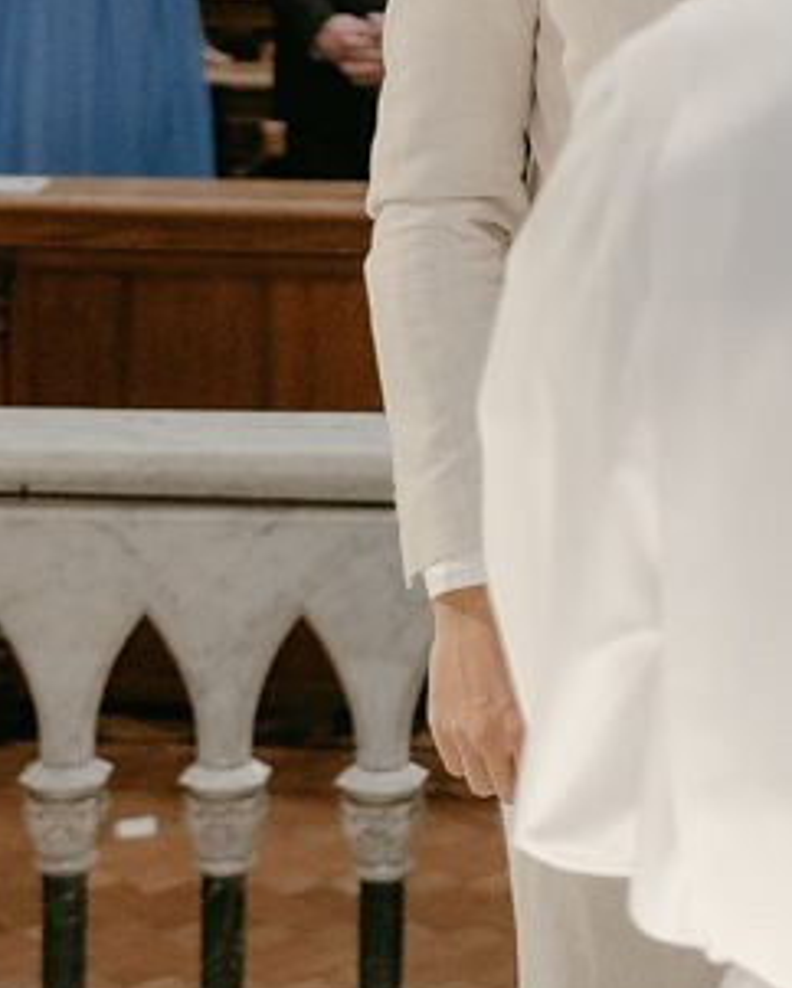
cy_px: -1381
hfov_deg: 9.3
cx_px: 1103
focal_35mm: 163
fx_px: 4771
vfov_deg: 10.3
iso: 2000
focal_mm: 35
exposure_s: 1/250
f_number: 2.2
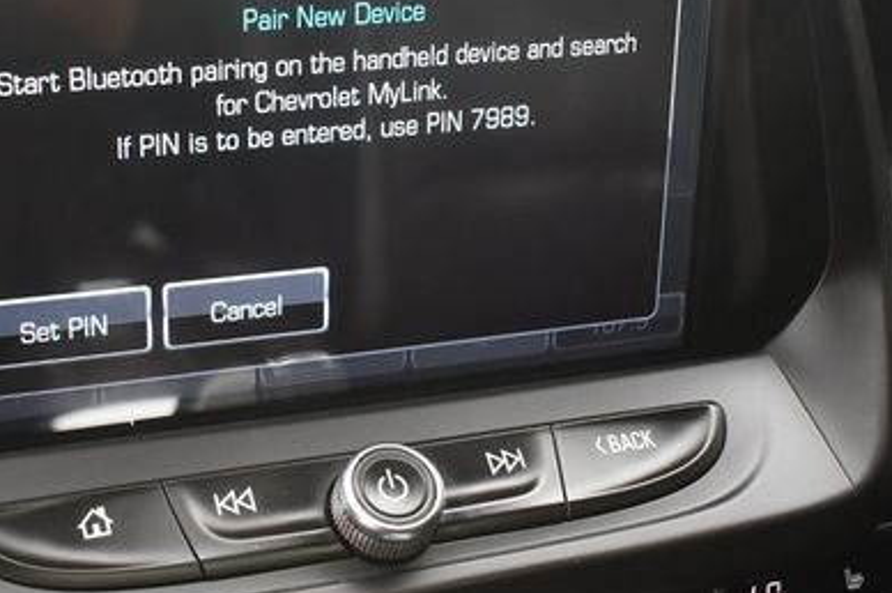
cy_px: 177
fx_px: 1510
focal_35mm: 61
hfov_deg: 32.6
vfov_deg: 22.1
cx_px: 292
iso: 800
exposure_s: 1/125
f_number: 4
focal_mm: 25
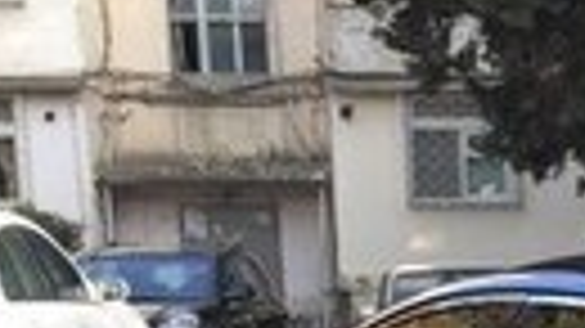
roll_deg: +0.4
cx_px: 981
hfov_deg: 12.5
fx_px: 2481
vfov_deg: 7.3
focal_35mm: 160
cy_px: 604
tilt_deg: -10.3
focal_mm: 4.15
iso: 32
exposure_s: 1/100
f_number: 2.2
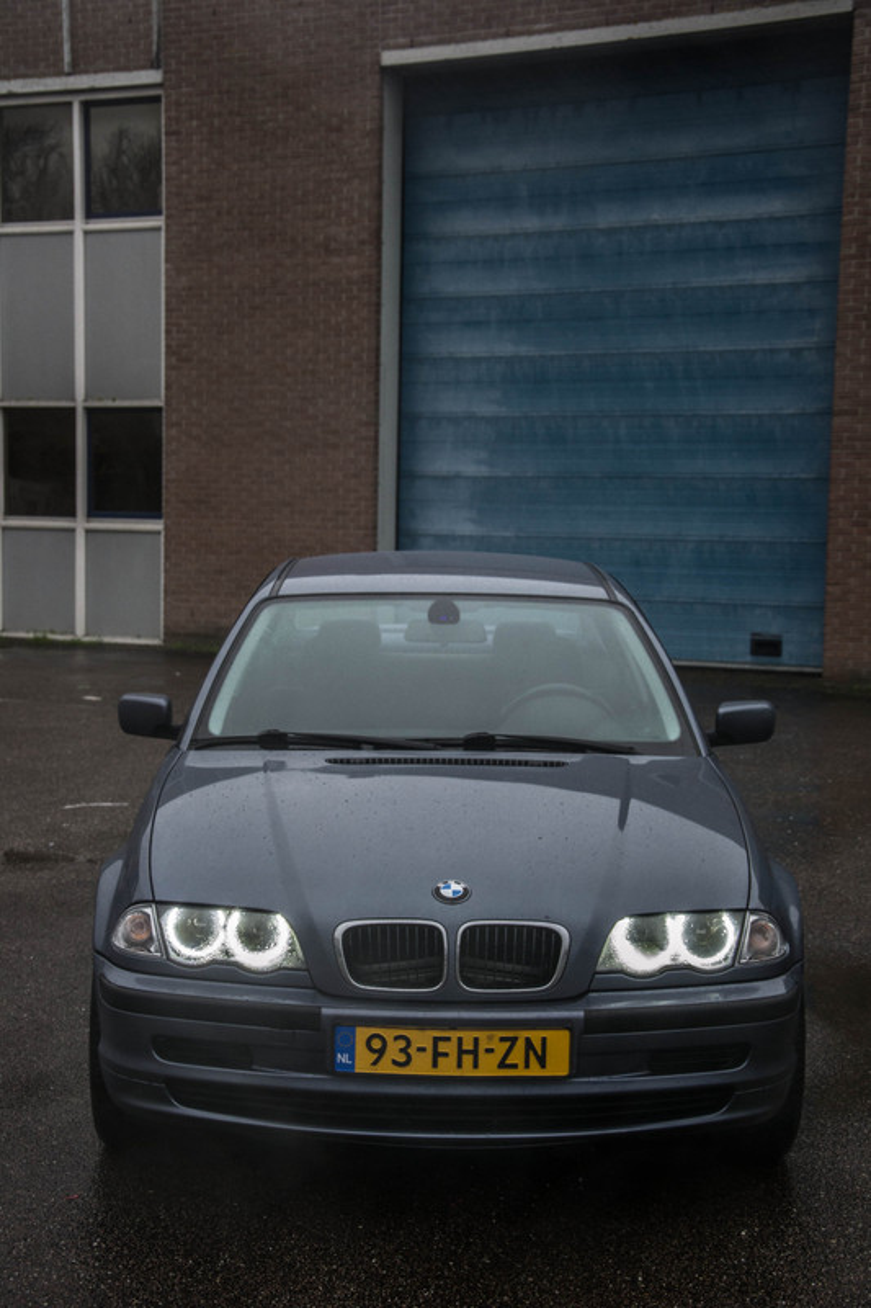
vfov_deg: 35.1
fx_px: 2069
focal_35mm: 57
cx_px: 436
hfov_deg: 23.8
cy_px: 654
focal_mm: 38
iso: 400
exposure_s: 1/100
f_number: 5
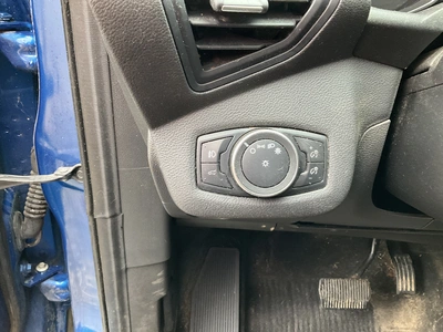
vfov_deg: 48.2
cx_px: 222
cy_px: 166
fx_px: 371
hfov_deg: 61.7
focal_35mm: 29
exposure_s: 1/60
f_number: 1.8
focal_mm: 3
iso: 200
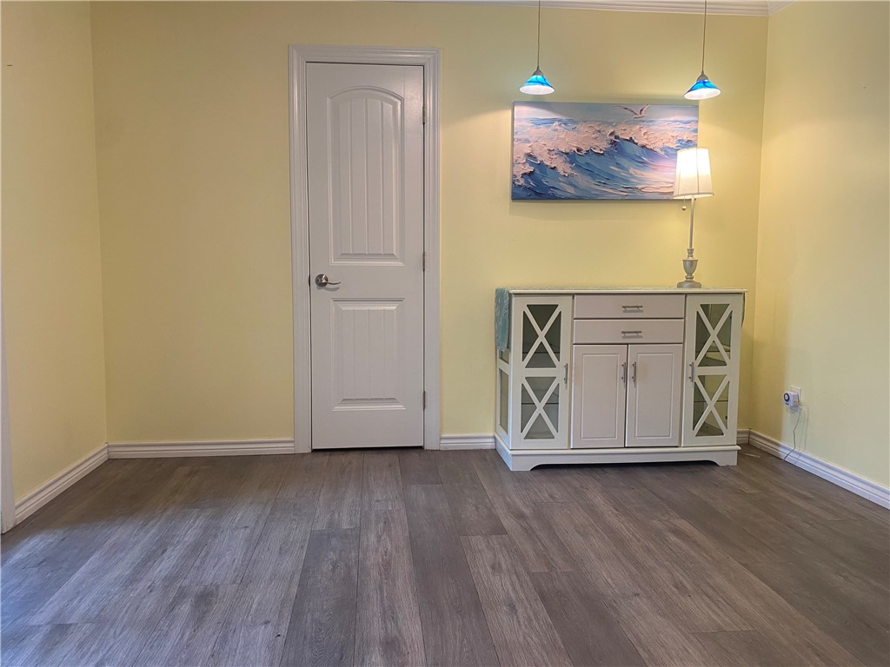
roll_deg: -0.2
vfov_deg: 53.1
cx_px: 445
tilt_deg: -5.7
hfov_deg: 67.3
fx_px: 668
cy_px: 334
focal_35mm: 26
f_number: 1.8
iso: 100
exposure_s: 1/60
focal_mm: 4.25
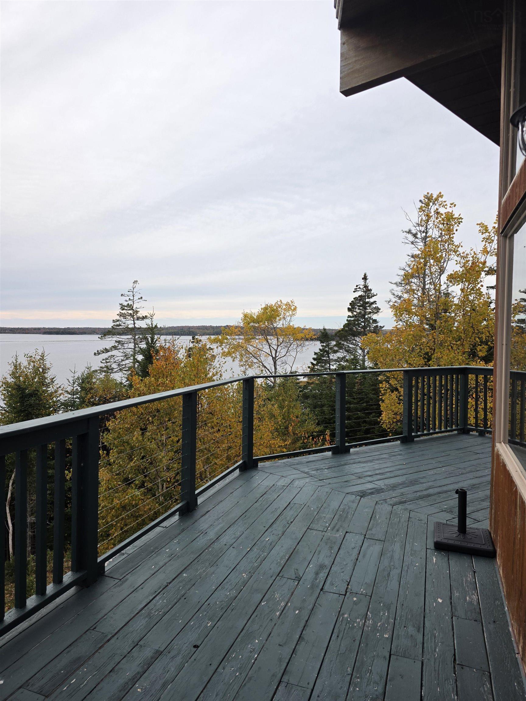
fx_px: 466
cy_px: 350
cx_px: 263
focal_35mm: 23
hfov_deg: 58.9
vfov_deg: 73.9
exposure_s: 1/2365
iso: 80
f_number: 1.7
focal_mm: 6.3
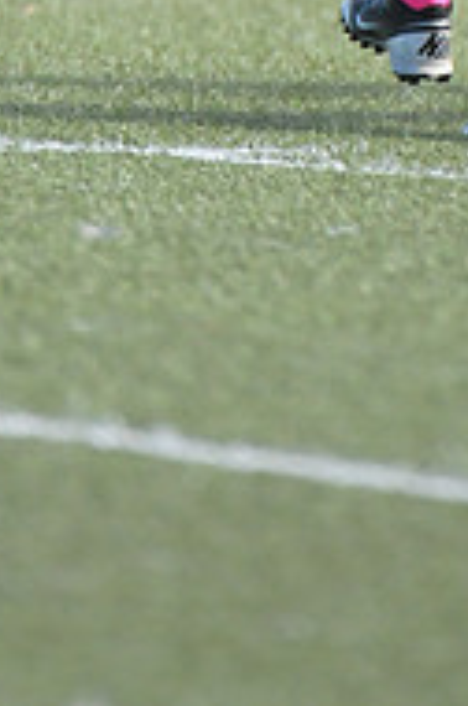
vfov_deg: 1.1
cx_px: 422
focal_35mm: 1832
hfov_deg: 0.7
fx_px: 35852
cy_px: -360
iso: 1600
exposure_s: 1/4000
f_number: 4
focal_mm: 400
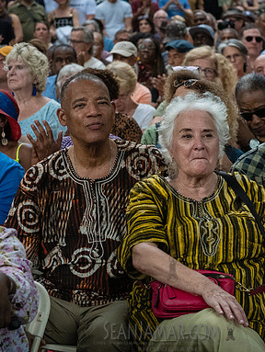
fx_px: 1264
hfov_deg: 12.0
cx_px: 167
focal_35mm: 124
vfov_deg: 15.9
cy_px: 136
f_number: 5
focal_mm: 70
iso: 8000
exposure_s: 1/400
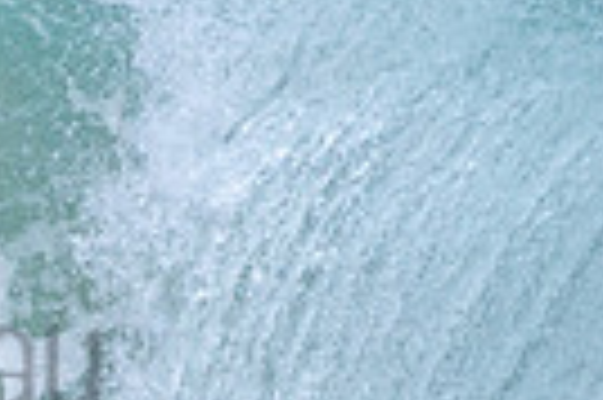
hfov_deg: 0.6
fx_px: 54321
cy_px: 308
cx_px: -374
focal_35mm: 3247
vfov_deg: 0.4
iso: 400
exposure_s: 1/640
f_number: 5.6
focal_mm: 500
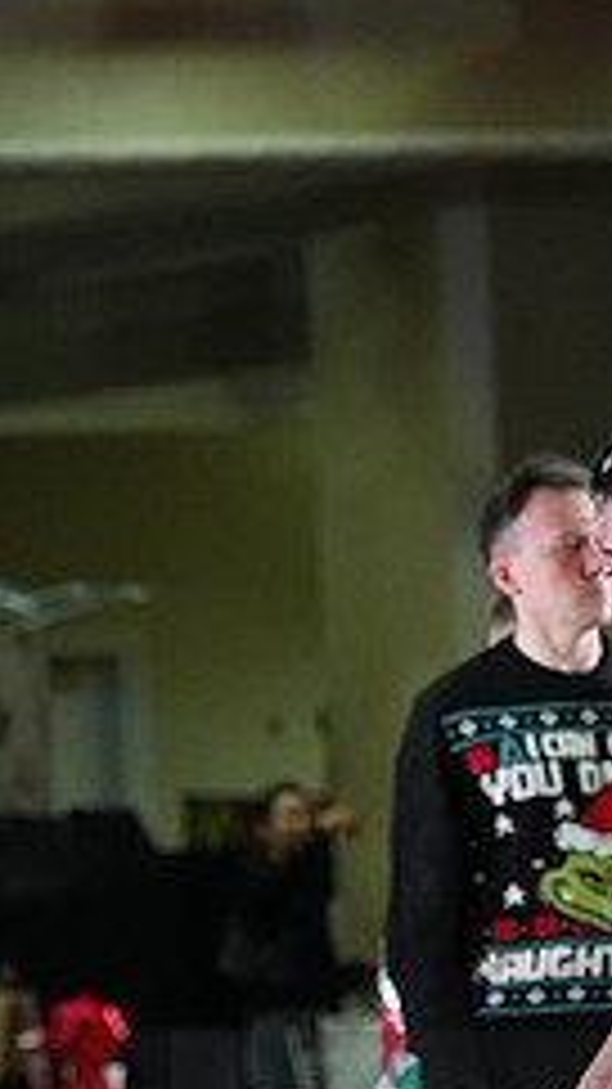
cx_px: 794
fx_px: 11692
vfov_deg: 5.3
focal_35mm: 405
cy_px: 1184
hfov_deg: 3.0
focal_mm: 161
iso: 8000
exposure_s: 1/400
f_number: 5.6
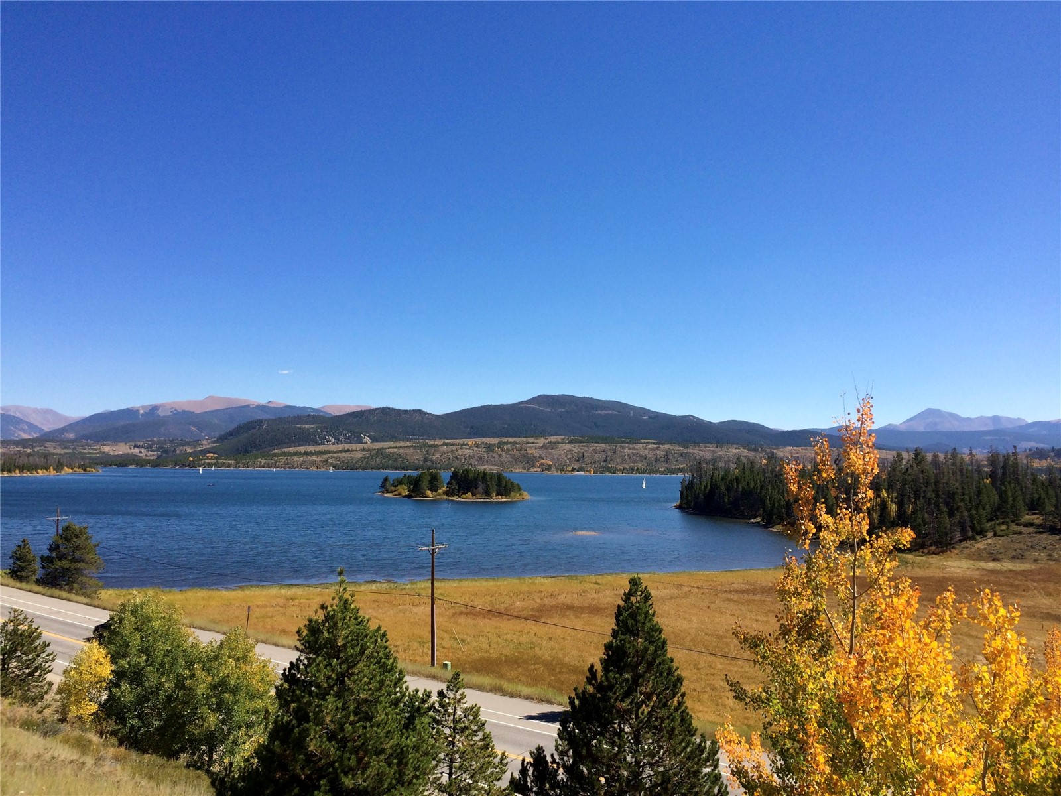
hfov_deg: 61.7
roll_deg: -0.3
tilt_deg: +4.1
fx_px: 889
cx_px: 530
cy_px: 398
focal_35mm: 29
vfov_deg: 48.2
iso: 32
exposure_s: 1/2053
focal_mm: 4.15
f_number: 2.2
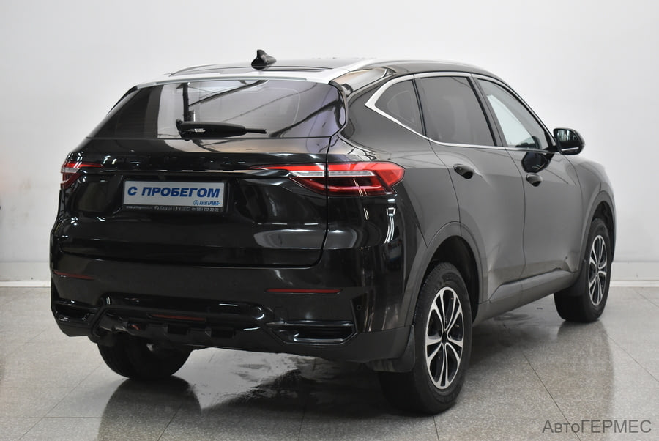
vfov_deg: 22.7
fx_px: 1099
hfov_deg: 33.4
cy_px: 220
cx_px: 330
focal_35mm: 60
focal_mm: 40
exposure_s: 1/60
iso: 1250
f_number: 5
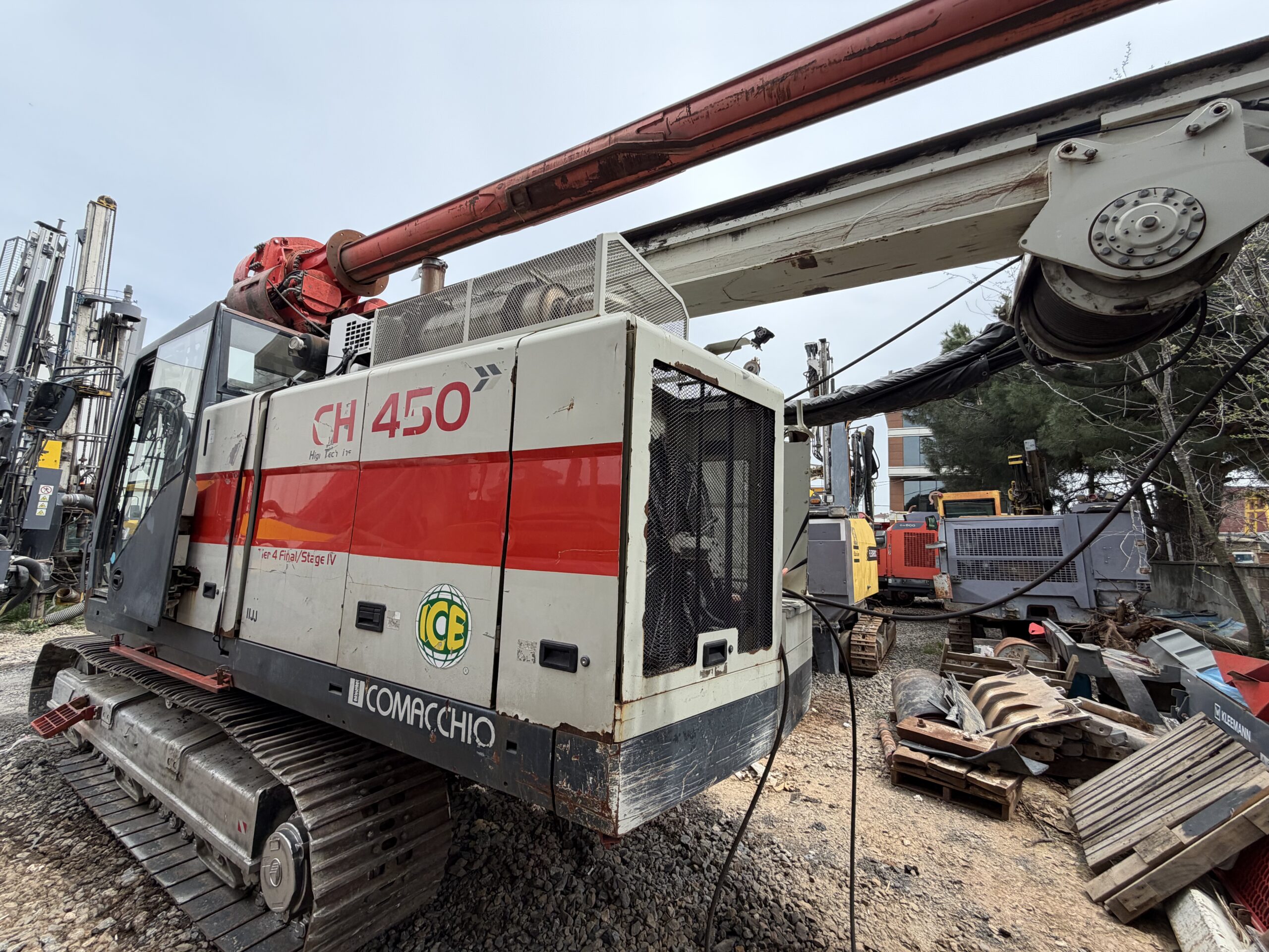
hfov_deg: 102.1
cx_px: 634
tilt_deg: +6.8
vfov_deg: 85.7
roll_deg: -3.5
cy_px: 476
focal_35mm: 14
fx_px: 513
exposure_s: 1/770
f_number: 2.2
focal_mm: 2.22
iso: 40
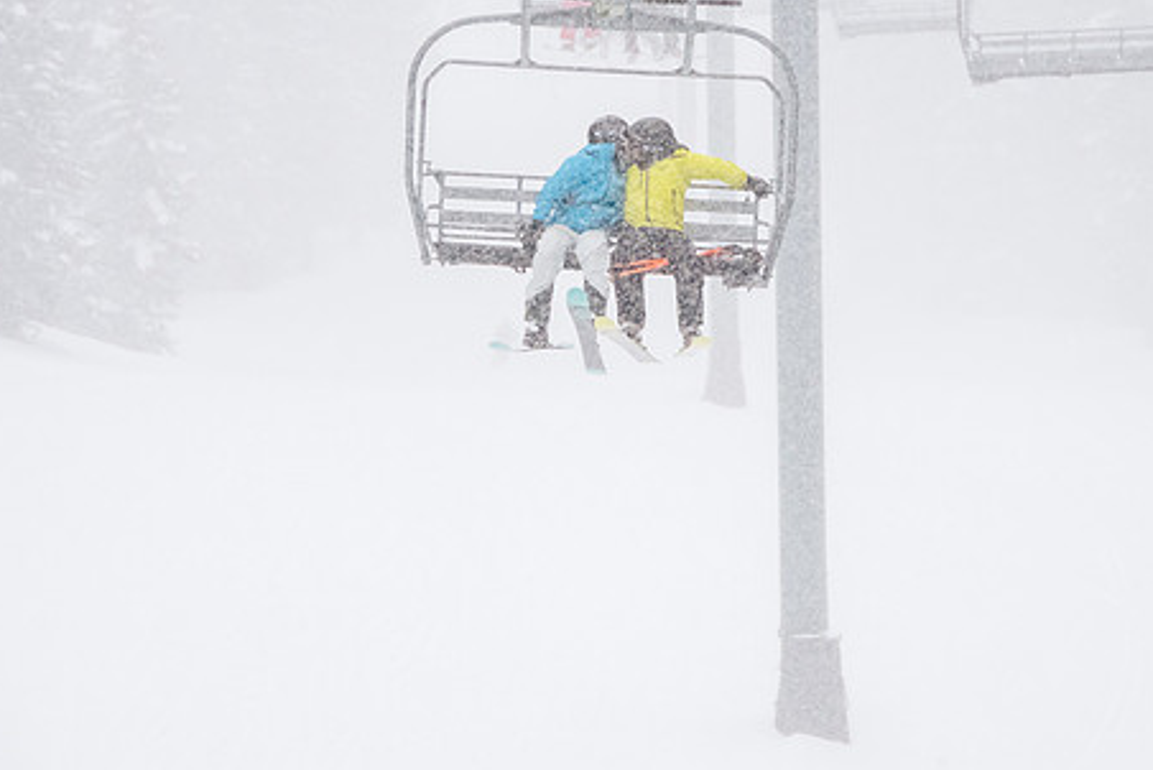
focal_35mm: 213
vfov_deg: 6.5
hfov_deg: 9.7
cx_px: 679
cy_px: 306
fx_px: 6826
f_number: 5.3
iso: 2500
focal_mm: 105
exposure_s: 1/500
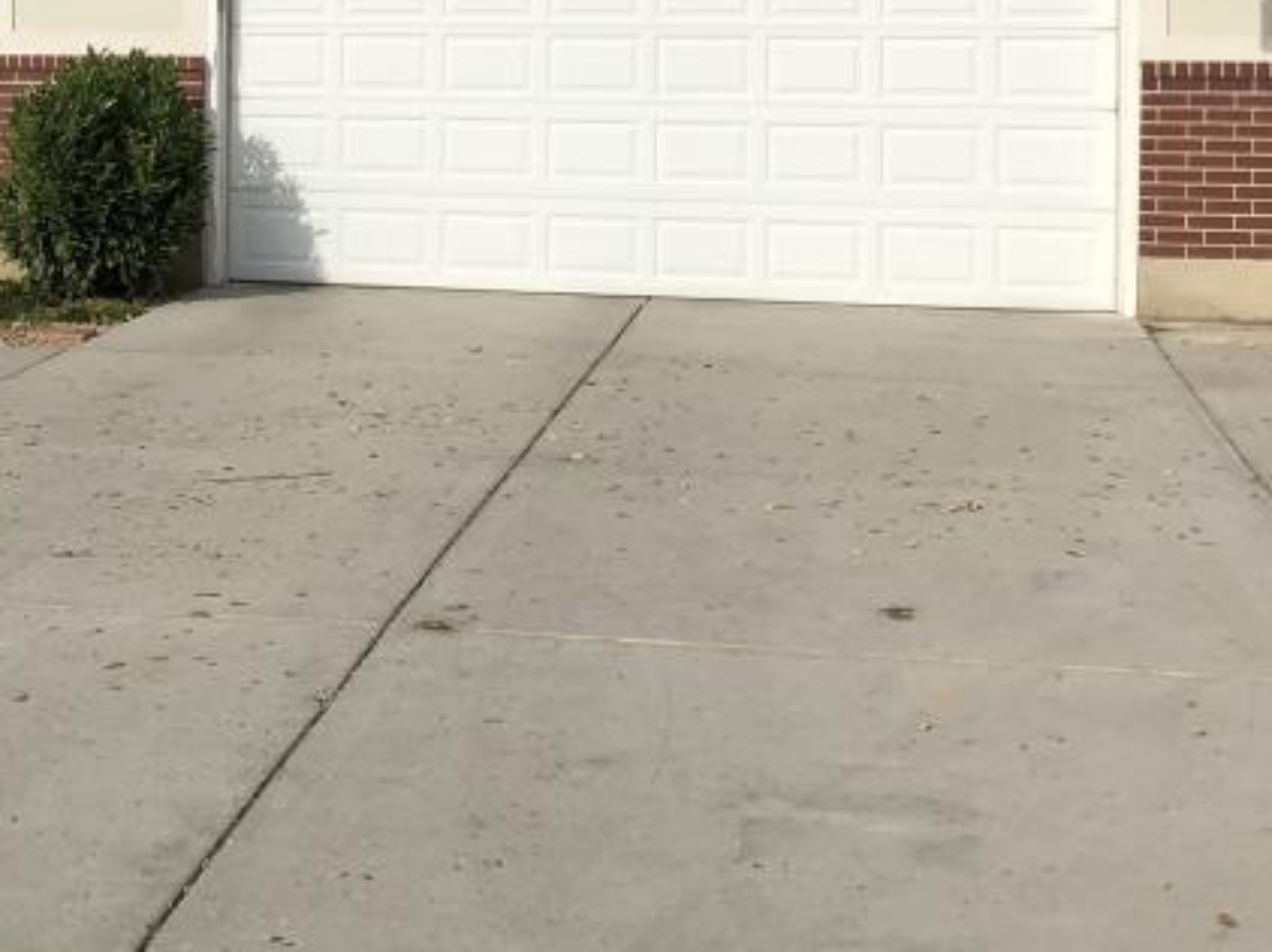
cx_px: 121
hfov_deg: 27.5
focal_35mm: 68
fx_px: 2497
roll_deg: +0.2
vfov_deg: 21.0
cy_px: 60
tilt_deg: +1.3
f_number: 1.8
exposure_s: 1/3003
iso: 20
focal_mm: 4
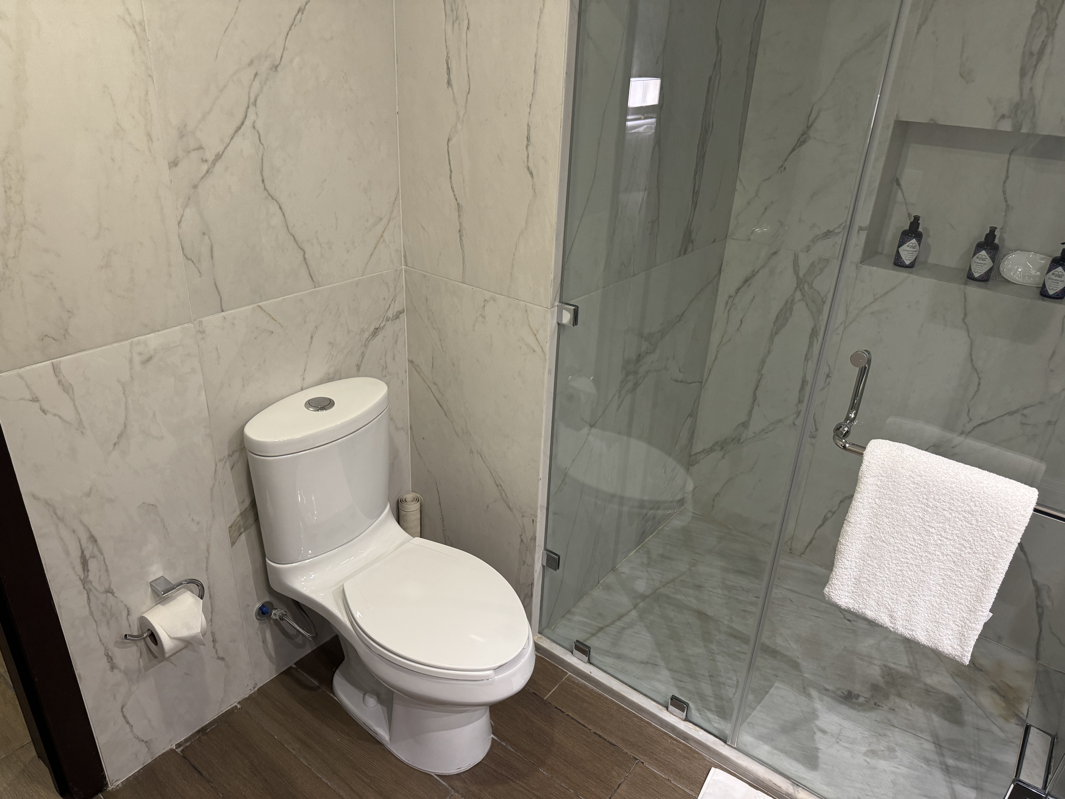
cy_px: 400
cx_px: 532
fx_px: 738
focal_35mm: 24
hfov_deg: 71.6
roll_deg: -3.4
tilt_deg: -26.9
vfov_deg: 56.8
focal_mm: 6.76
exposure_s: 1/60
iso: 320
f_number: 1.78
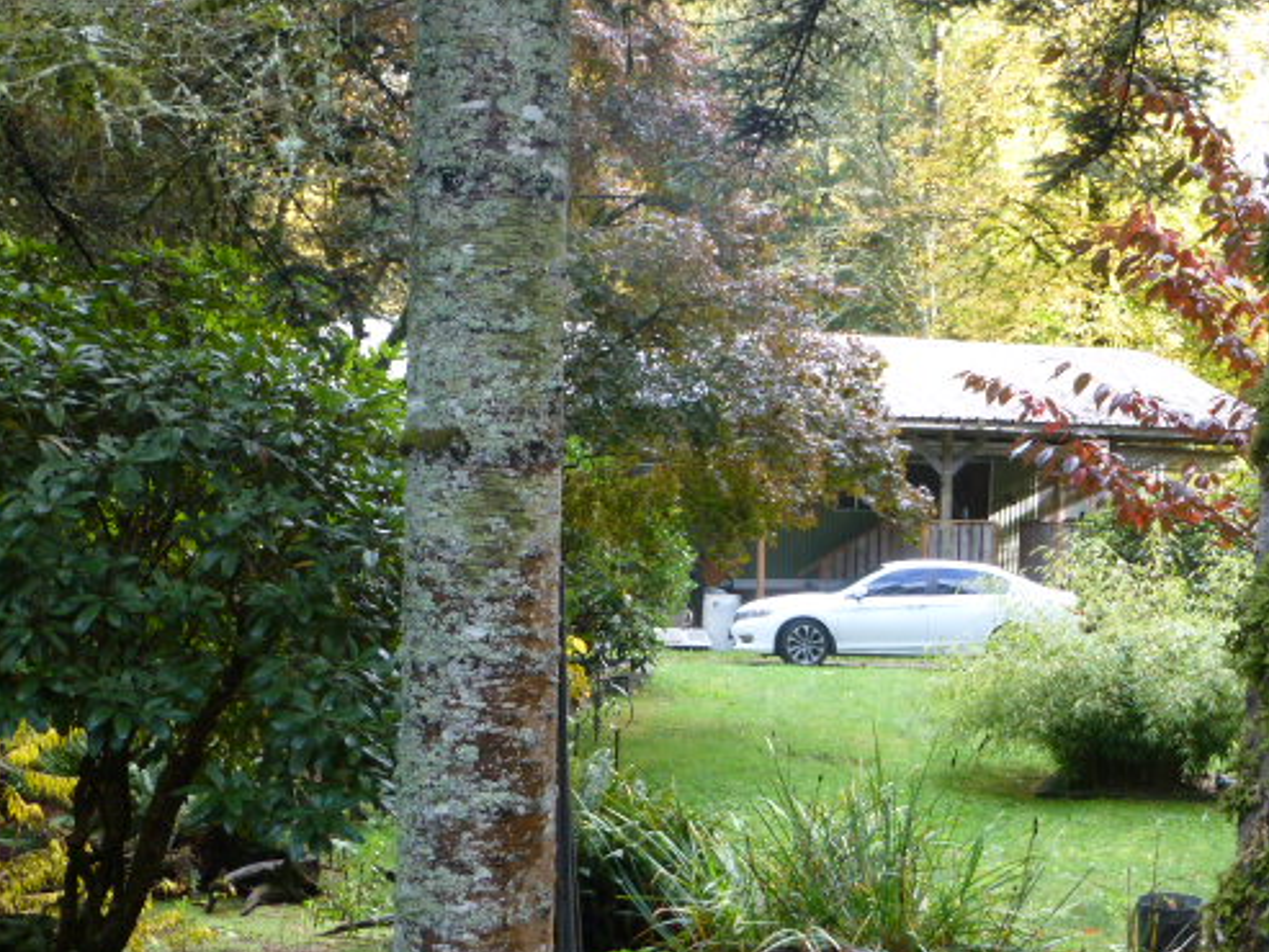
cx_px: 716
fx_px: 2237
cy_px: 594
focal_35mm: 61
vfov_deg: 24.0
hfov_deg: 31.6
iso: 250
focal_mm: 8.5
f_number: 4.2
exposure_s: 1/60
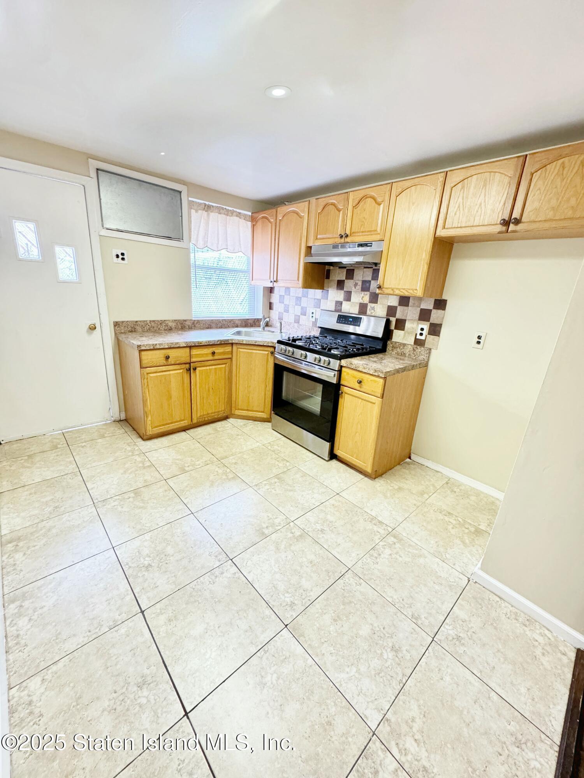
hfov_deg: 85.7
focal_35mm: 14
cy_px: 389
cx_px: 292
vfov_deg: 102.1
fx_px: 315
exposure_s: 1/60
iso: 400
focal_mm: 2.22
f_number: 2.2
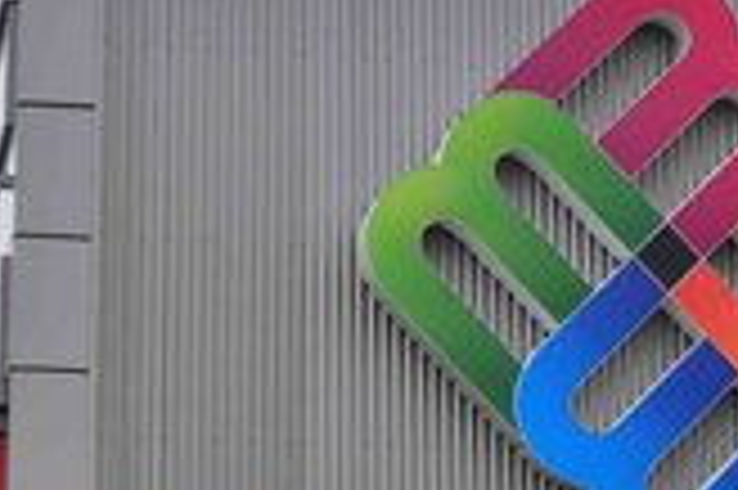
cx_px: 126
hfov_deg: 18.9
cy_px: 494
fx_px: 2191
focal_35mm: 107
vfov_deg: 12.6
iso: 200
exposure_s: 1/250
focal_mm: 18
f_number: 10
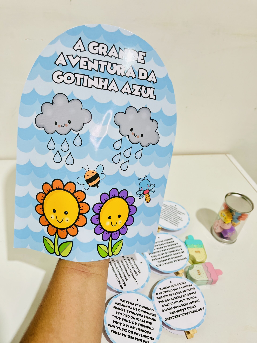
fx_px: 257
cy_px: 172
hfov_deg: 53.1
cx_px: 128
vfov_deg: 67.3
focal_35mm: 26
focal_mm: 5.1
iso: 160
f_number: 1.6
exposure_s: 1/60
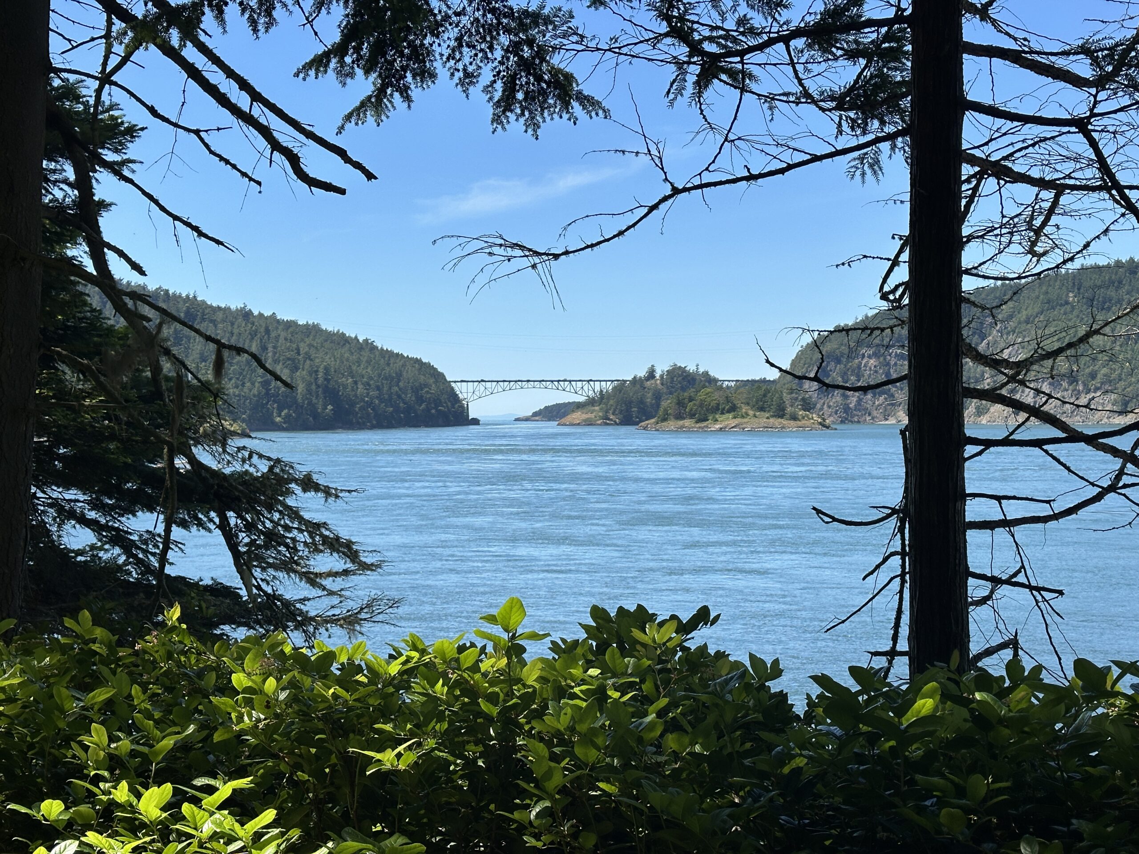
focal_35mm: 48
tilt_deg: -1.3
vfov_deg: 30.3
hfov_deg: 39.7
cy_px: 427
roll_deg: +0.7
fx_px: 1579
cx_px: 570
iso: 64
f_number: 1.78
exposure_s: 1/3731
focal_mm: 6.86
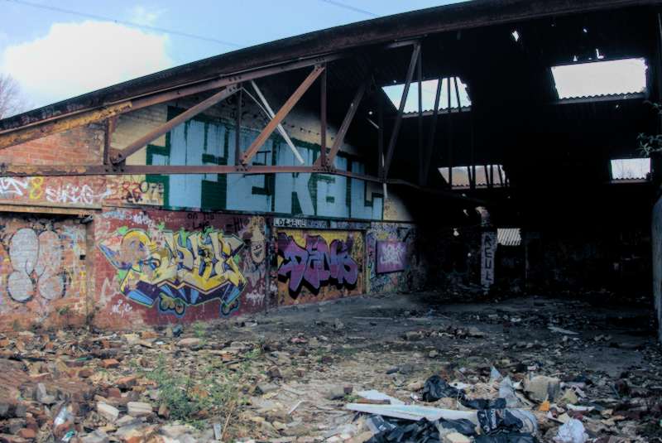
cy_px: 222
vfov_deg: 45.0
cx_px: 331
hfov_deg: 63.6
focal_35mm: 29
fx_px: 534
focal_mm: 10.6
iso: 200
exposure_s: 1/500
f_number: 4
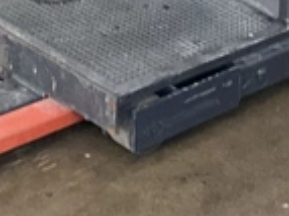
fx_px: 1268
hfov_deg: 13.0
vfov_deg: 8.7
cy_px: -332
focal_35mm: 152
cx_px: 129
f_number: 1.8
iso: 80
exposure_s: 1/60
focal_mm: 3
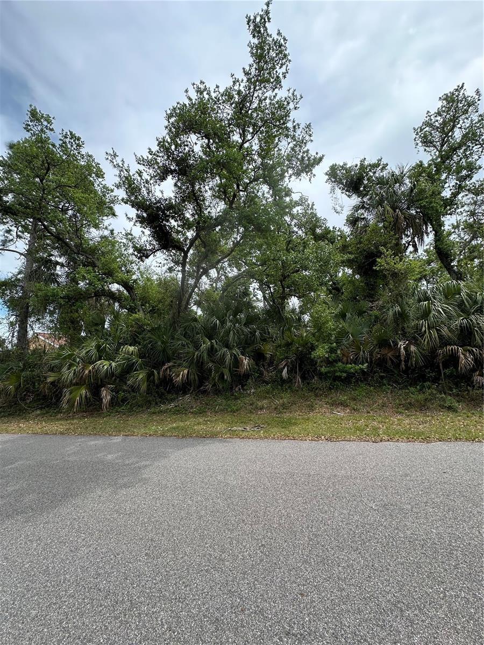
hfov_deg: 85.7
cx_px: 242
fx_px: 261
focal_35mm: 14
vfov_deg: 102.1
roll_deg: +4.5
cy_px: 322
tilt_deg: +9.9
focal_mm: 2.22
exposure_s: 1/801
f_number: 2.2
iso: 40
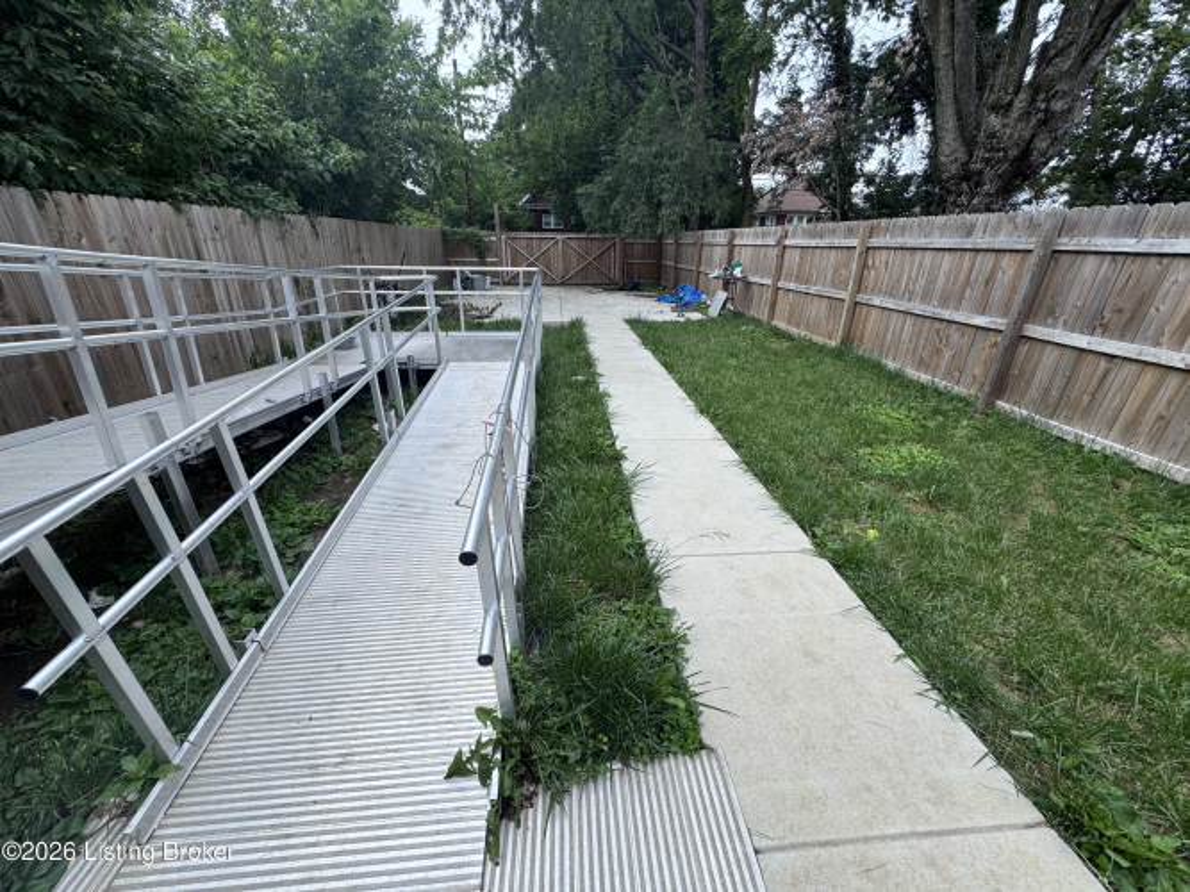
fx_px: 481
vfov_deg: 85.7
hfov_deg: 102.1
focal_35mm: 14
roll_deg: -1.5
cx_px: 595
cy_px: 446
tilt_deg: -24.6
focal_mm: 2.22
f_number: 2.2
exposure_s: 1/664
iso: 40
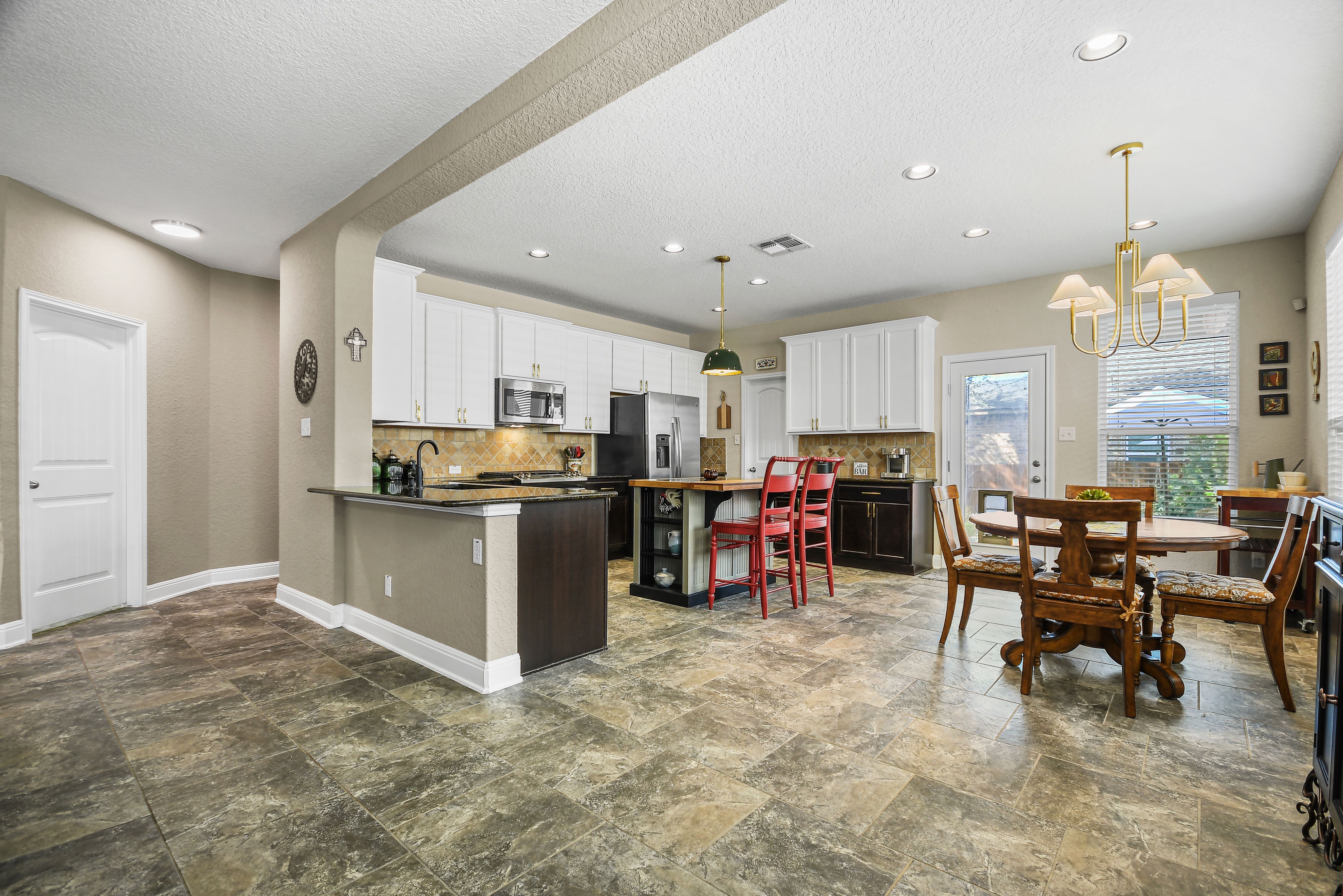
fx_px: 560
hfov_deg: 100.4
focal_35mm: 15
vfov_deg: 77.3
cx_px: 672
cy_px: 448
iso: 125
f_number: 5.6
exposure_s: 1/3
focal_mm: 10
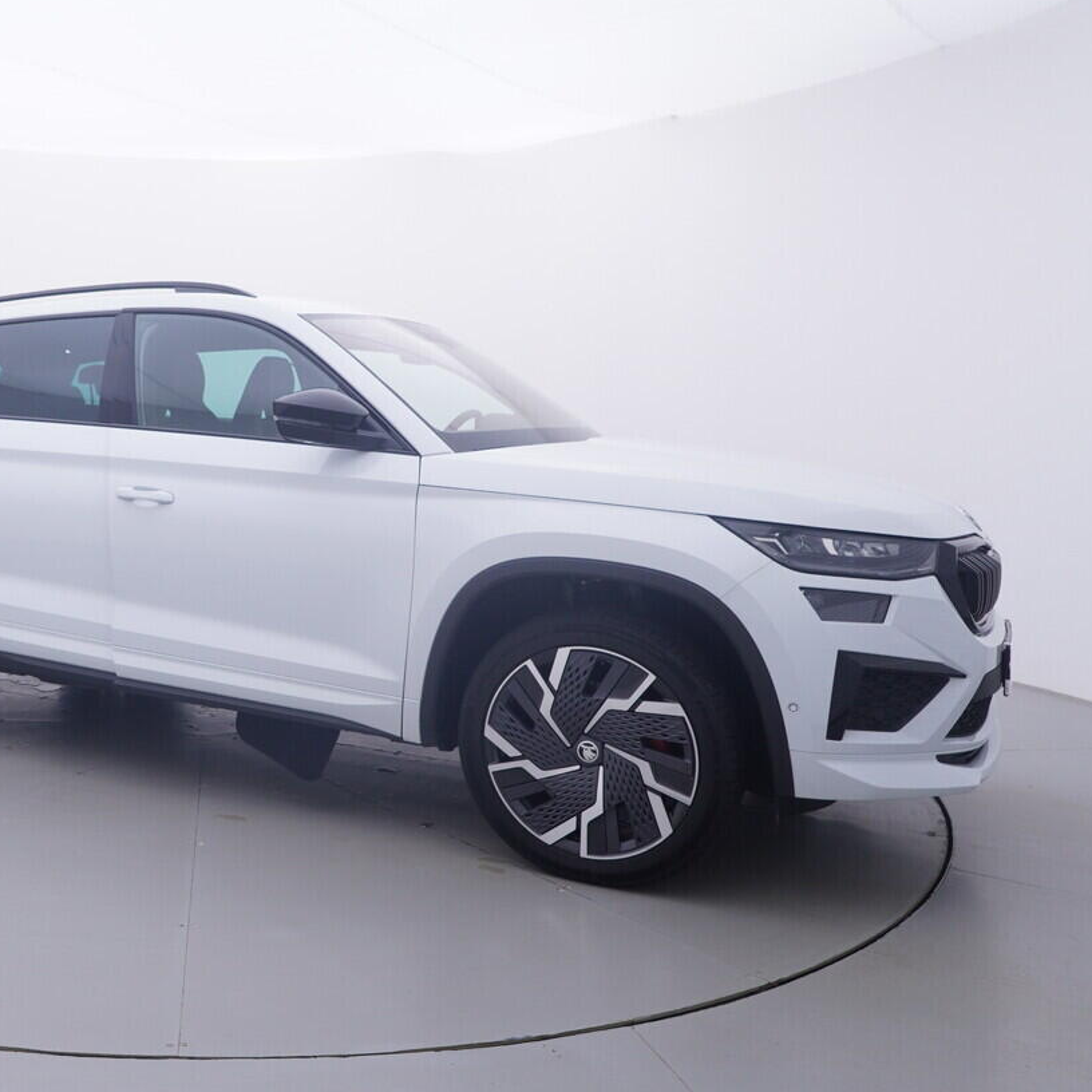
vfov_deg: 48.7
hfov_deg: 46.0
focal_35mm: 34
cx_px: 201
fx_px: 1205
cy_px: 484
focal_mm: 15
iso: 200
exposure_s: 1/80
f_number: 5
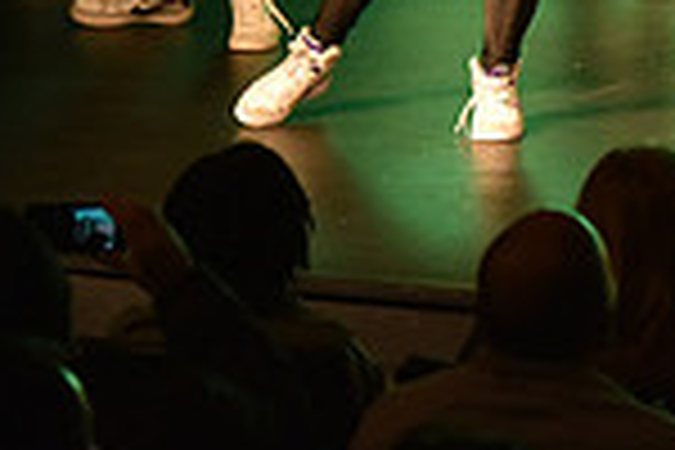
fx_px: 8399
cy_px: -304
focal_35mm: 448
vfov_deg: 3.1
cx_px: 608
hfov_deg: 4.6
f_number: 4
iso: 2000
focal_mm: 116
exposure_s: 1/100
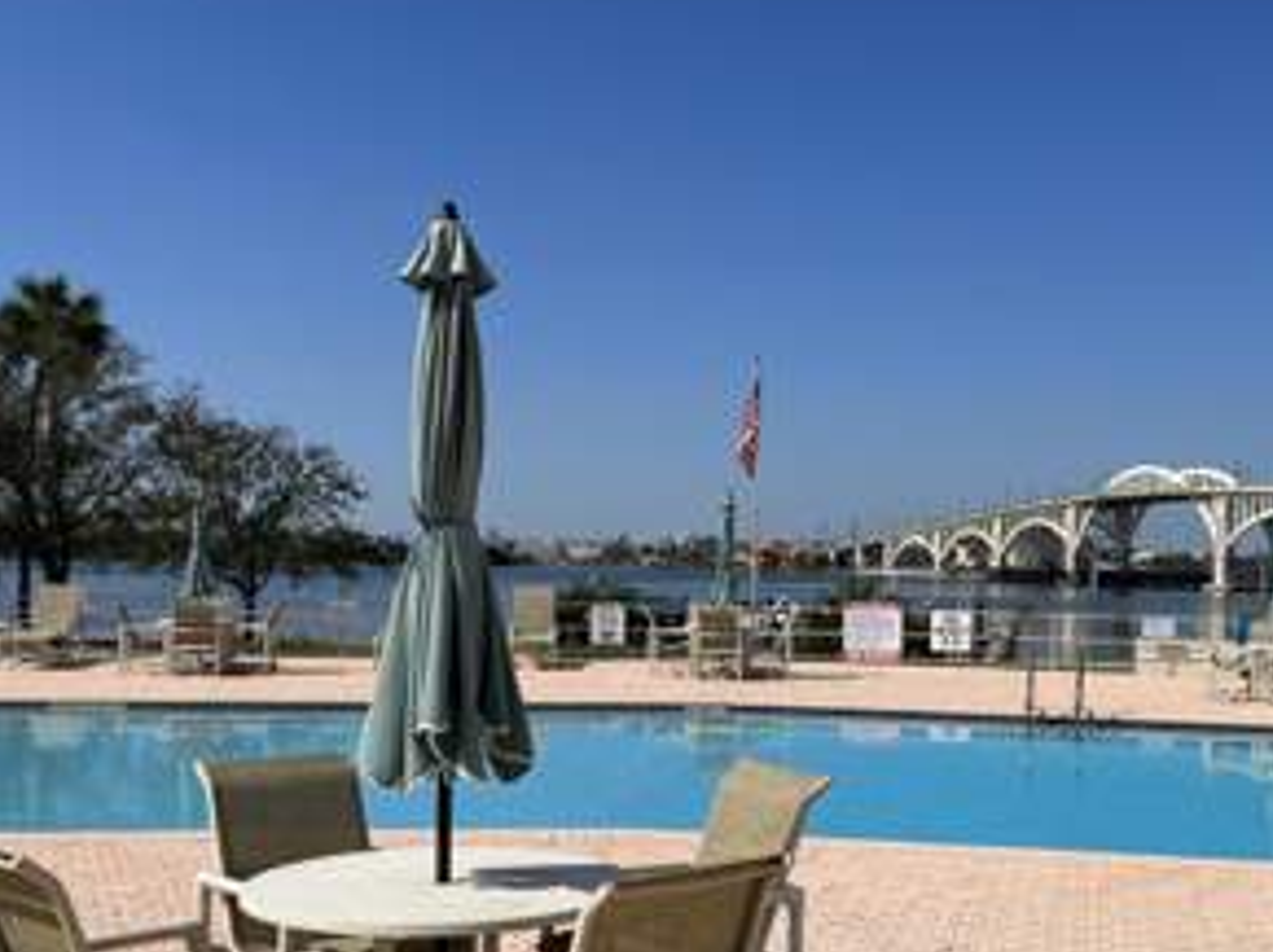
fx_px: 1580
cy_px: 511
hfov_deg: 43.4
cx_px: 830
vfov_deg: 33.5
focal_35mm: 43
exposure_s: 1/7874
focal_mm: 5.1
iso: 50
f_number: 1.6
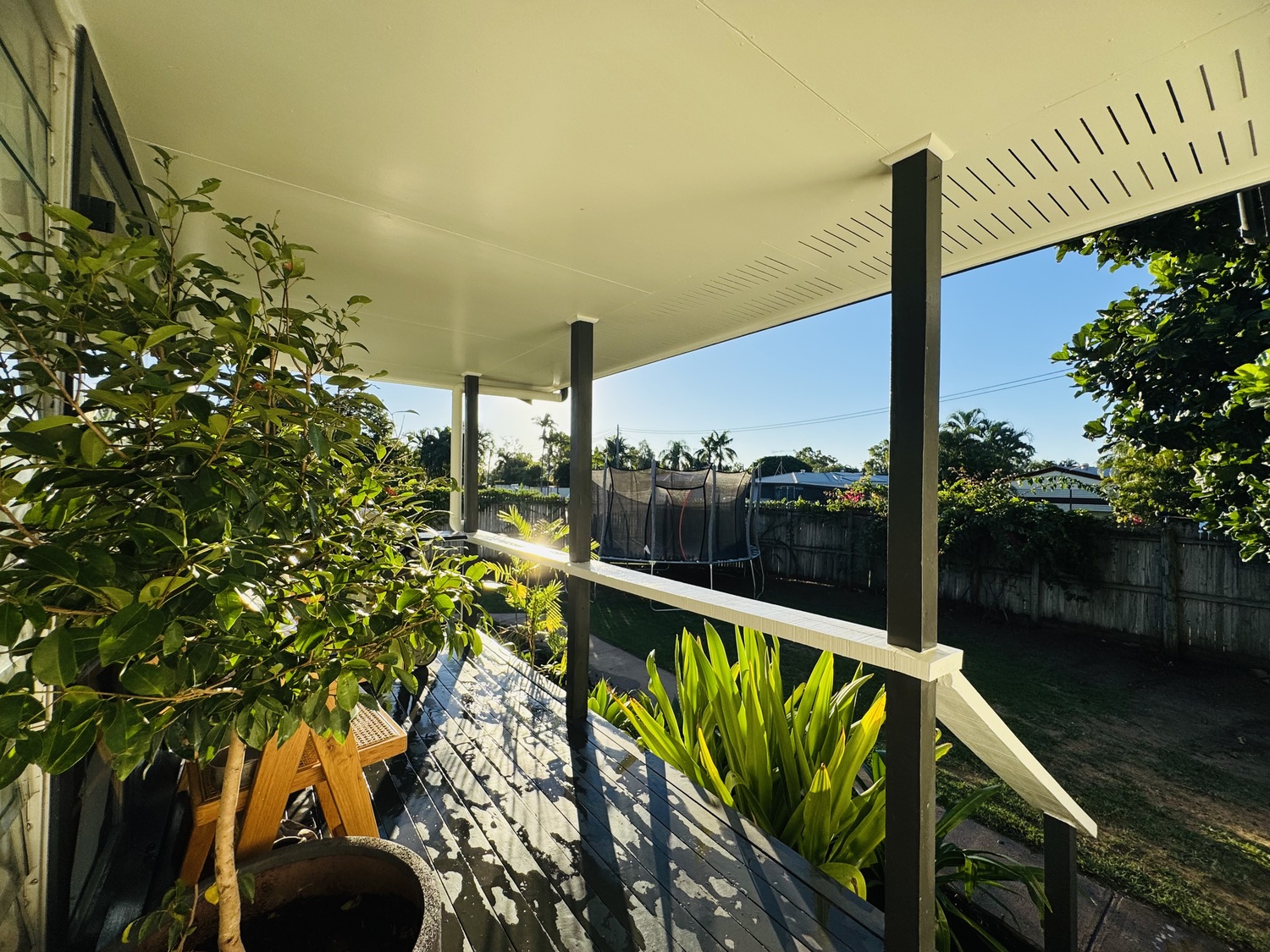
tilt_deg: +0.5
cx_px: 635
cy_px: 476
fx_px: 514
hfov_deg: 102.1
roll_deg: -0.4
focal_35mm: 14
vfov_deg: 85.7
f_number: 2.2
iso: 40
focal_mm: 2.22
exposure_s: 1/1277
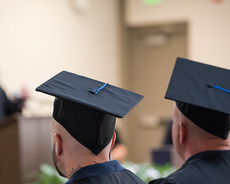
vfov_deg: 9.6
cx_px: 61
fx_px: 1089
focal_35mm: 160
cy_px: 114
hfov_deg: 12.0
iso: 4000
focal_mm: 110
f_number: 2.8
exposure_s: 1/200
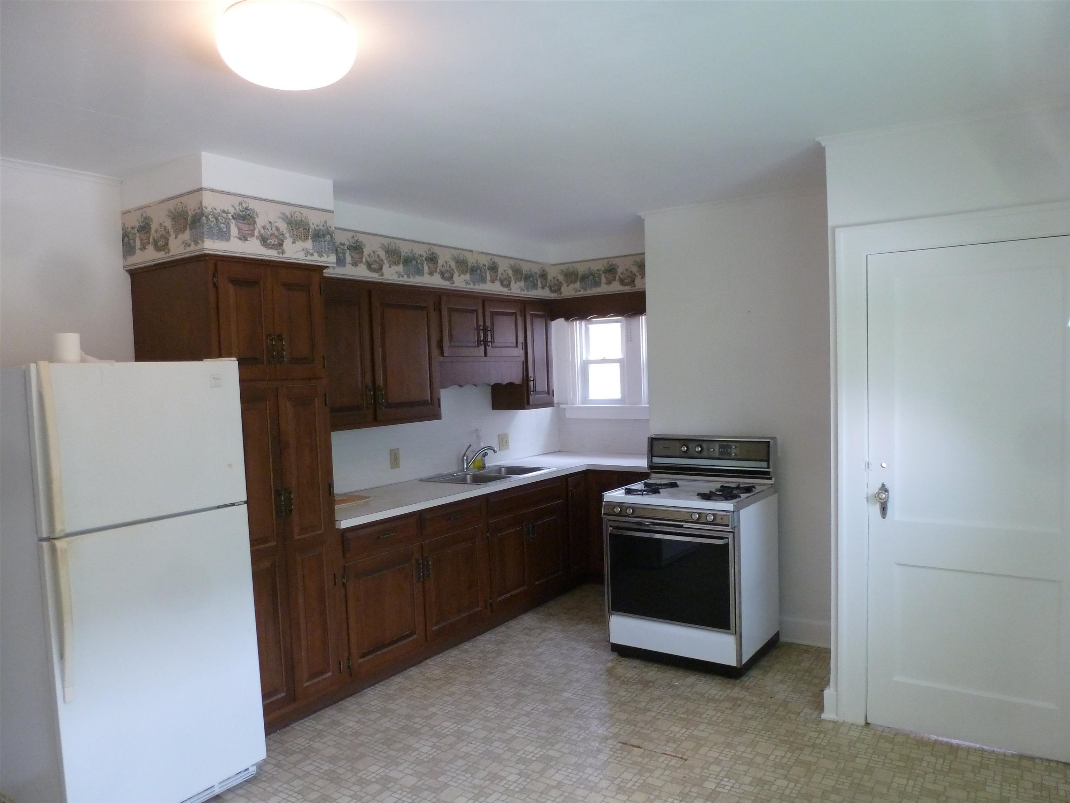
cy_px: 402
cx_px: 535
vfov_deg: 56.8
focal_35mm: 24
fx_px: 742
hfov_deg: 71.6
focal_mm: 4.3
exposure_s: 1/60
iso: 320
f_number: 3.3
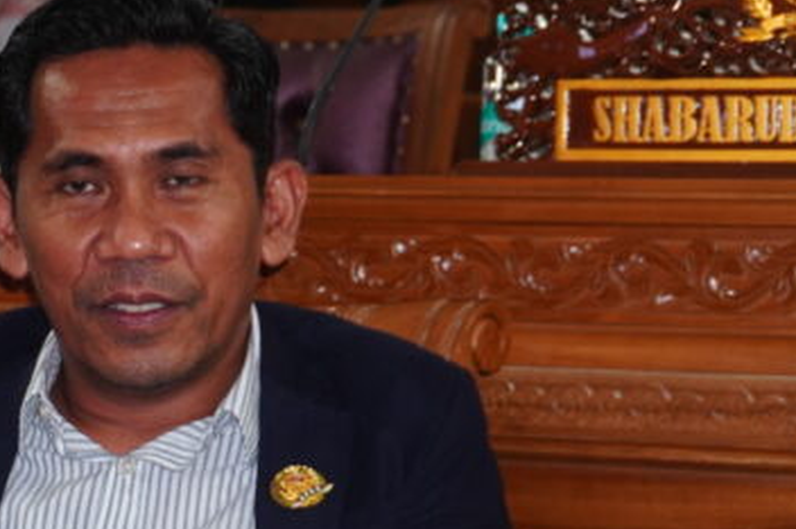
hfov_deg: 15.9
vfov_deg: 10.7
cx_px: 152
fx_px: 2828
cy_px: 240
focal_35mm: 128
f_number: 5.6
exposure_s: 1/50
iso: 1000
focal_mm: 40
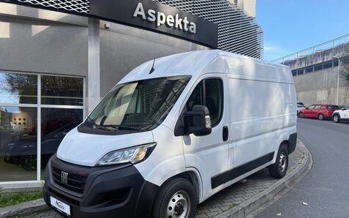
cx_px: 173
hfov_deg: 70.4
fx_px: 247
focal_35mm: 26
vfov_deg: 47.3
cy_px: 129
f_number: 1.78
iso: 80
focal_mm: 6.76
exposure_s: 1/888
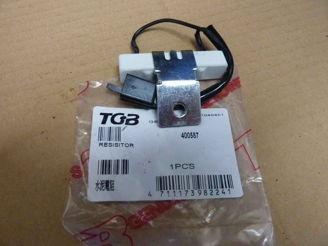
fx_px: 237
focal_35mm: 25
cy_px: 123
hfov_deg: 69.4
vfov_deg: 54.9
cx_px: 164
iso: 800
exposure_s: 1/50
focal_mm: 4.1
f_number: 3.3
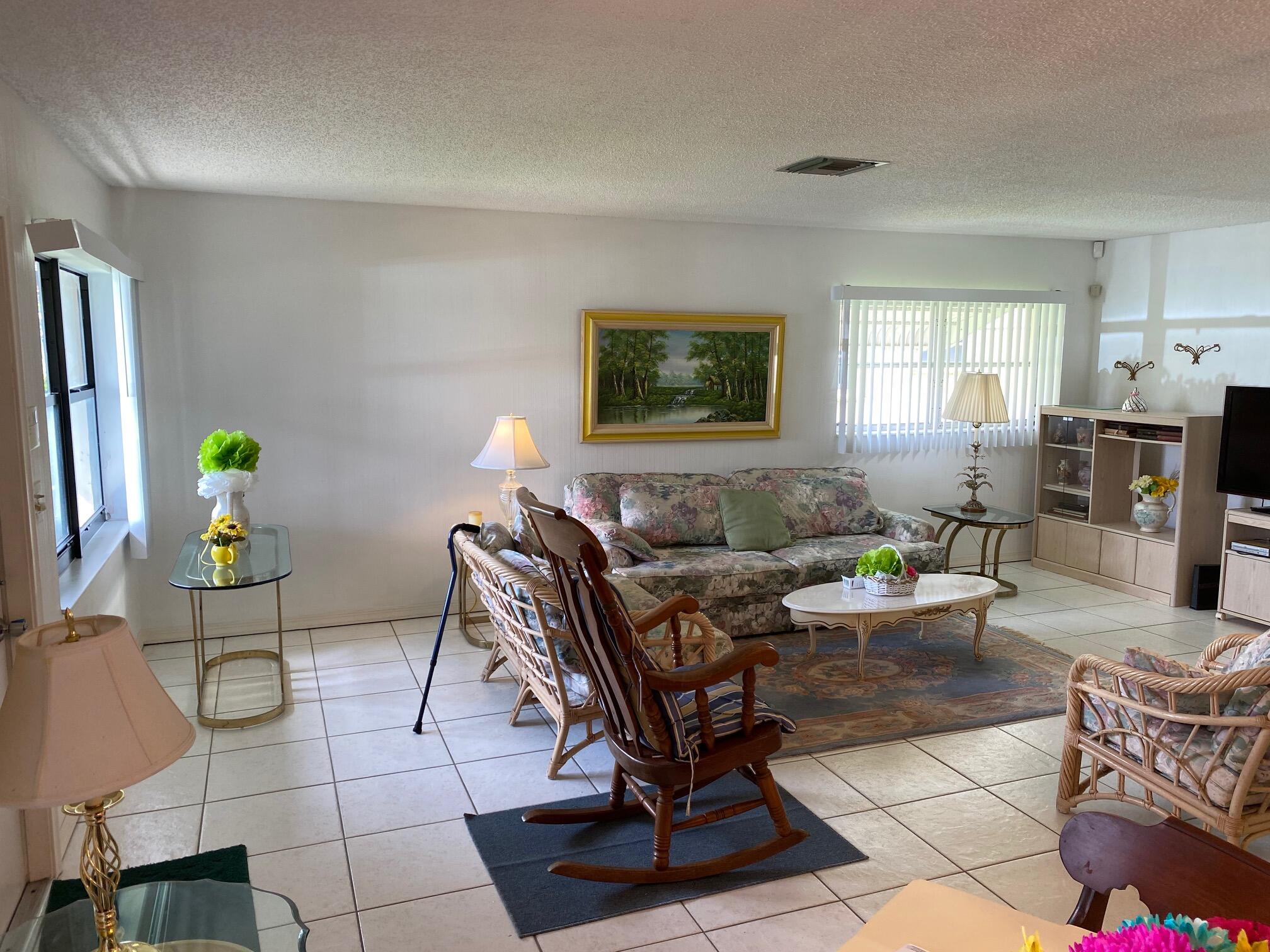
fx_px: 954
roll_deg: +0.2
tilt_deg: -7.0
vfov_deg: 53.1
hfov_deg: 67.3
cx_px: 635
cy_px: 476
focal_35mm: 26
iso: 64
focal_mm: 4.25
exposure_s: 1/120
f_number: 1.8
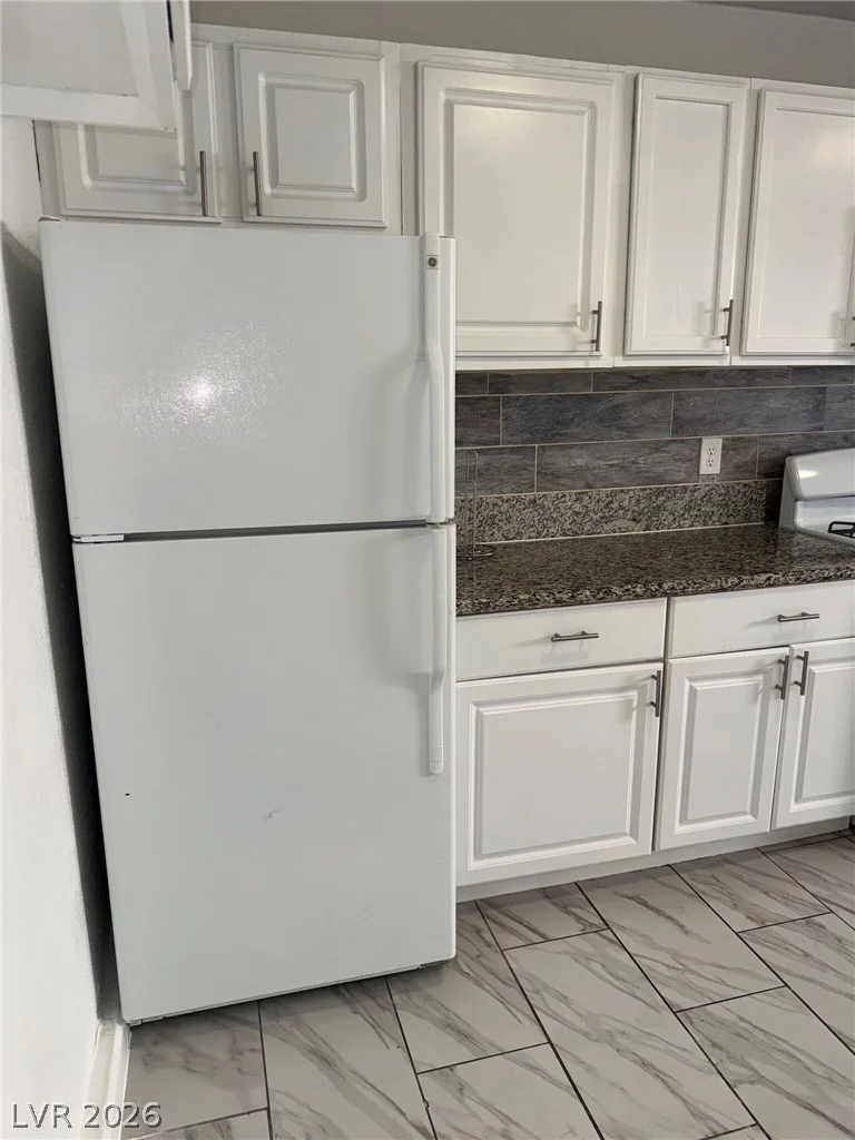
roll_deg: +1.4
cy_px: 570
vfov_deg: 71.6
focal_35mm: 24
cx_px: 428
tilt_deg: -13.4
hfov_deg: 56.8
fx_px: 790
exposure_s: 1/191
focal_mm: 6.76
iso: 50
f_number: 1.78
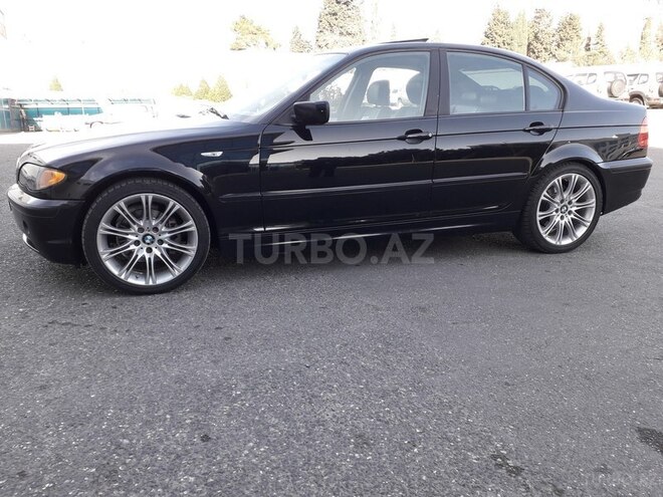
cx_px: 332
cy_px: 248
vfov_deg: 51.4
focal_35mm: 27
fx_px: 517
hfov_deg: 65.3
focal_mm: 3.6
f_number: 1.9
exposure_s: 1/192
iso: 40
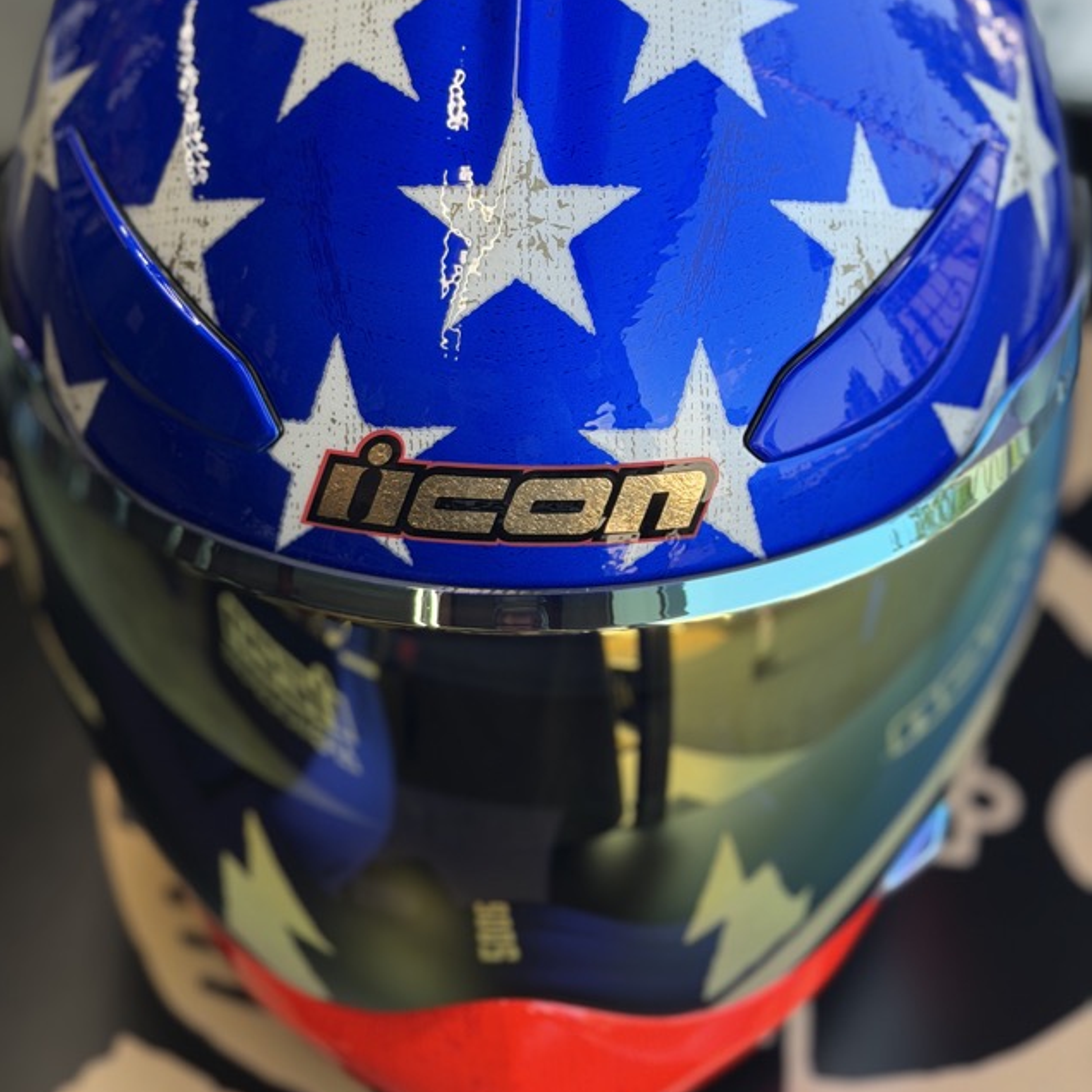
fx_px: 2034
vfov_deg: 29.9
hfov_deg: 30.0
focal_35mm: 57
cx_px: 543
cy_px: 393
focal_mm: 6.76
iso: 80
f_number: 1.78
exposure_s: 1/177
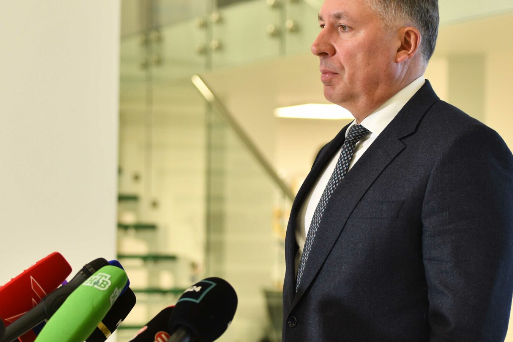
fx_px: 1625
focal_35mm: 114
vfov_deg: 12.0
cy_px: 179
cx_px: 322
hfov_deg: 17.9
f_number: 3.5
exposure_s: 1/250
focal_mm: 70
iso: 1100
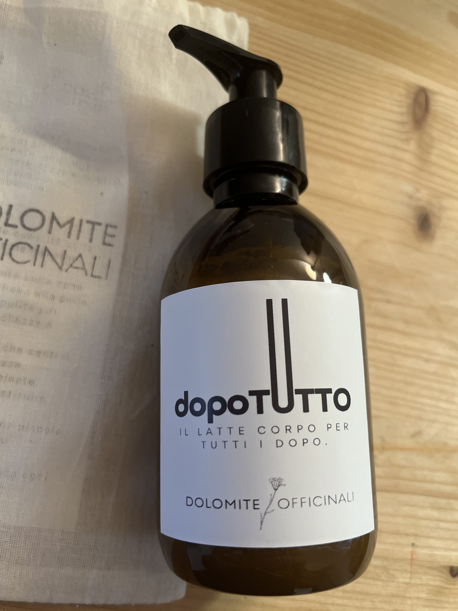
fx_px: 476
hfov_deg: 51.4
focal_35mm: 27
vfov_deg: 65.3
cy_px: 316
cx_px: 223
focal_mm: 5.1
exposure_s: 1/100
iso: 100
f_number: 1.6
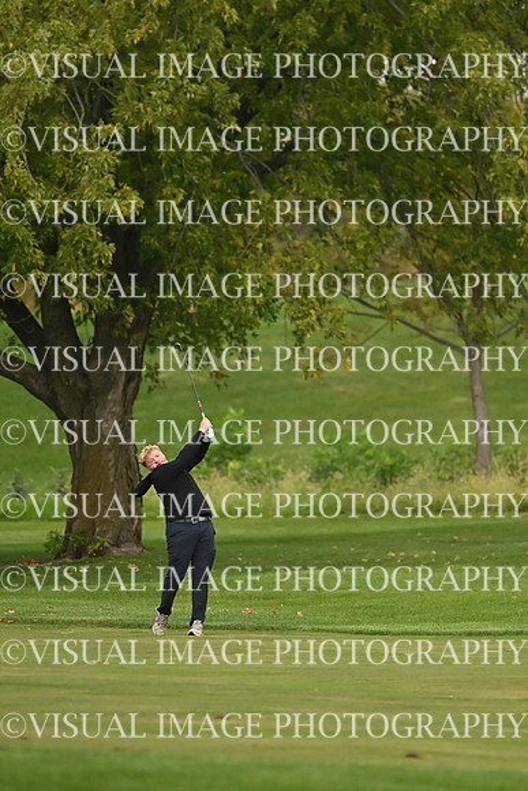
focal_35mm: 600
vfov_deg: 3.4
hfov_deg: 2.3
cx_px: 264
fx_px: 13191
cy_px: 396
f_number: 4.5
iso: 4000
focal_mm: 400
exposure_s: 1/3200
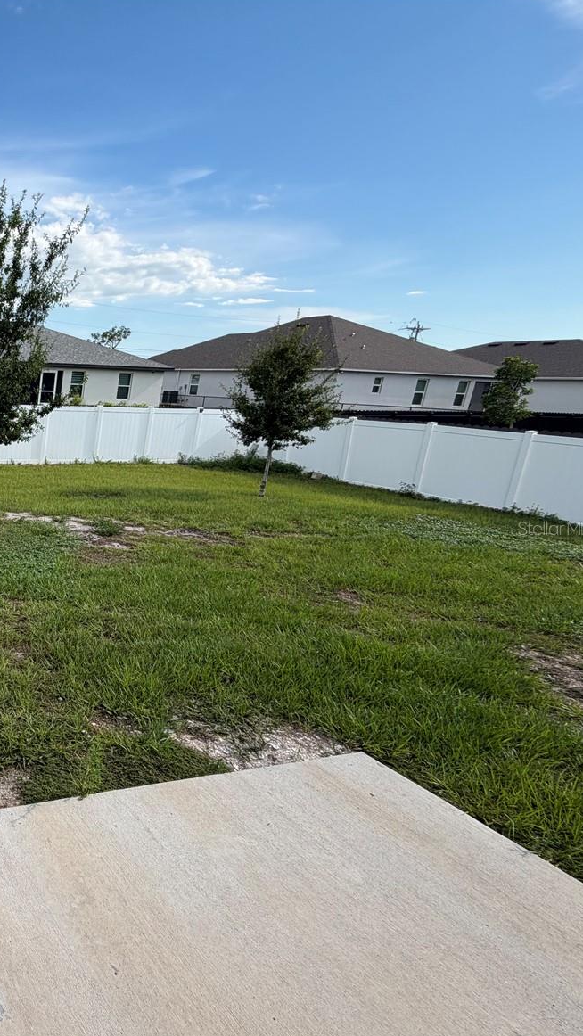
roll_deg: -1.7
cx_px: -111
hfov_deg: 39.4
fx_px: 577
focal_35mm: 21
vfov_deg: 83.8
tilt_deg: -15.3
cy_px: 528
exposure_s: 1/770
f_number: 2.2
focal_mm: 2.22
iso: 25
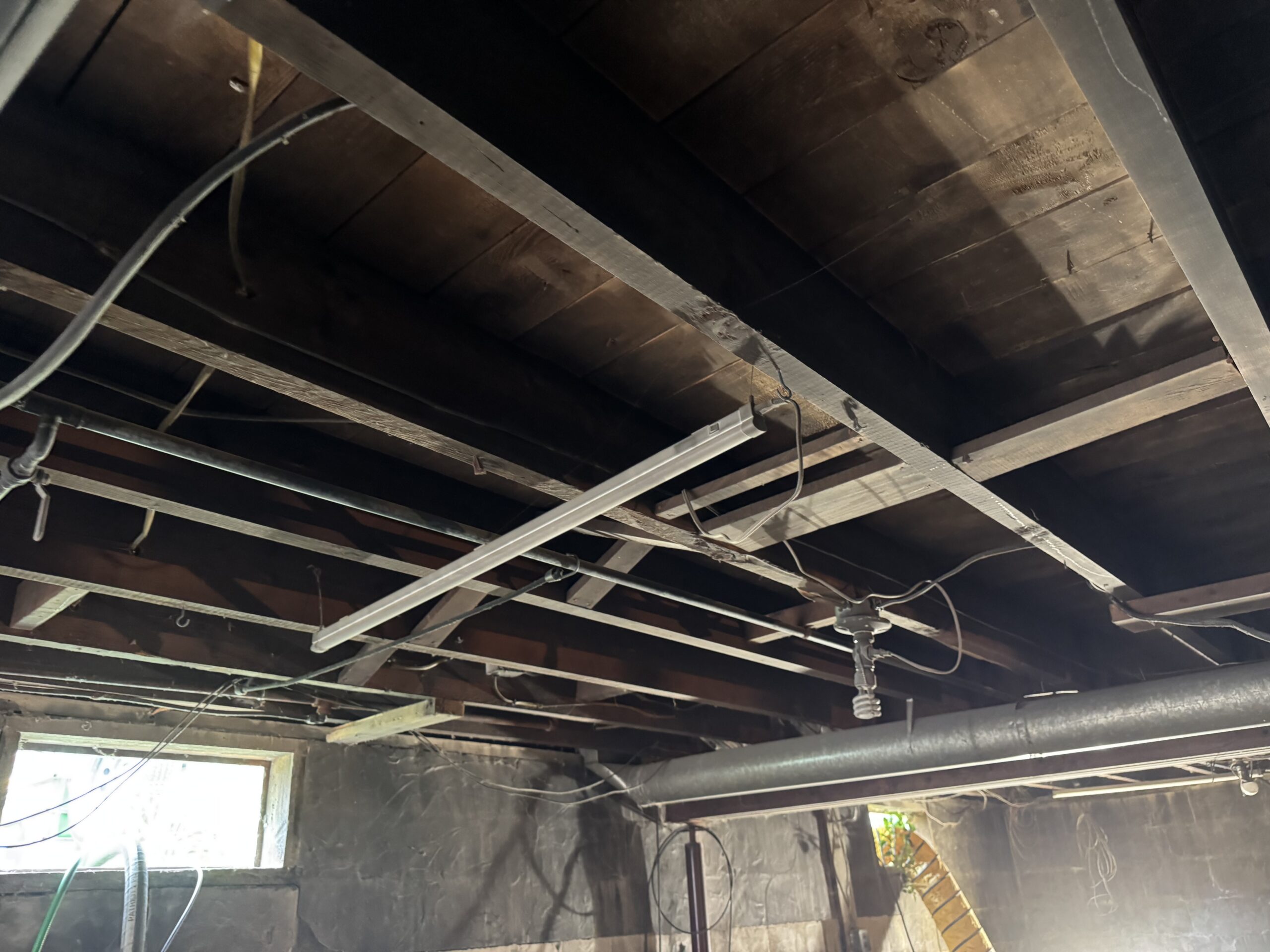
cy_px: 476
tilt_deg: +26.6
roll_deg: +2.2
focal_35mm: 24
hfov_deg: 71.6
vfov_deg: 56.8
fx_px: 881
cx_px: 635
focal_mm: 6.76
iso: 1000
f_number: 1.78
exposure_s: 1/30
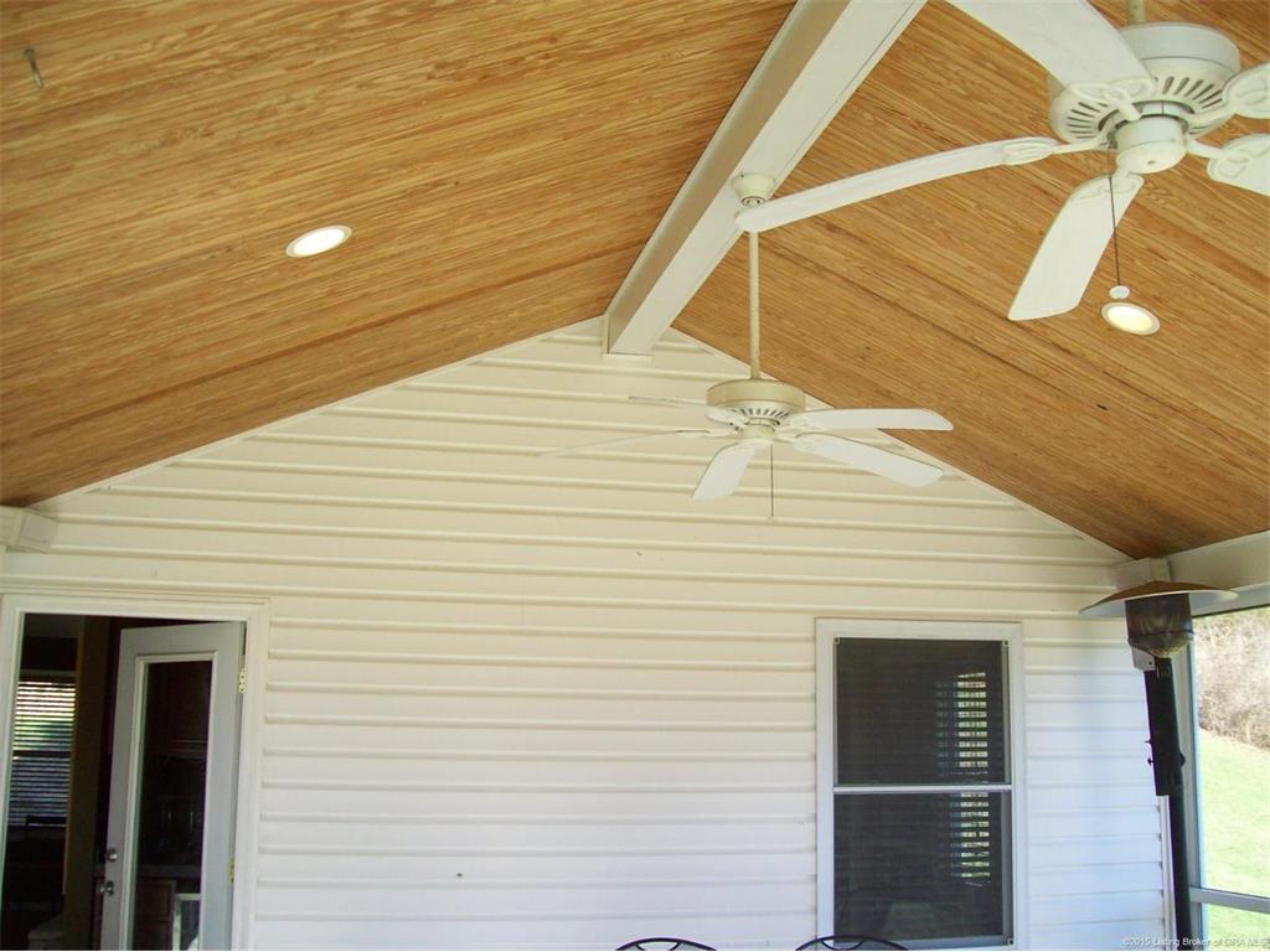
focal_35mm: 36
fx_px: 1321
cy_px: 476
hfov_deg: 51.4
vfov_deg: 39.7
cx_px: 635
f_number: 2.7
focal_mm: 6
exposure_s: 1/91
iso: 80
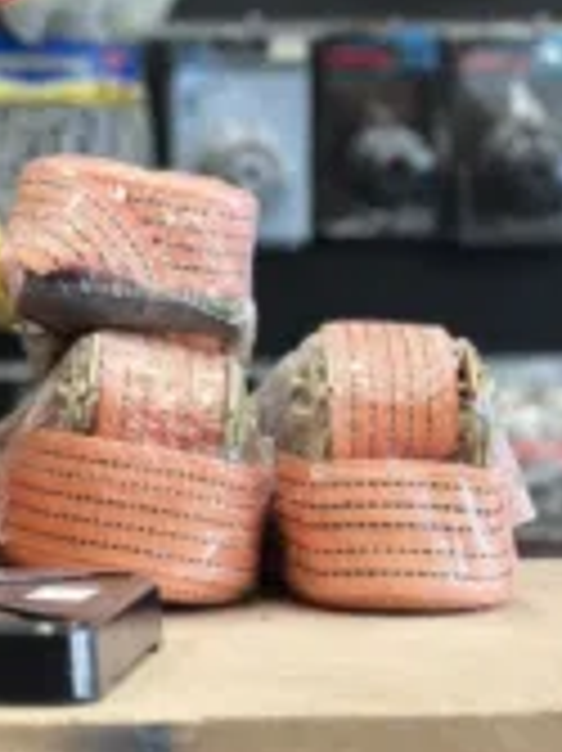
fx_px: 2493
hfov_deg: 12.7
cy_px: -27
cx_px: -18
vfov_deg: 16.7
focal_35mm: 115
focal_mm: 6.86
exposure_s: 1/146
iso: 64
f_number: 1.78
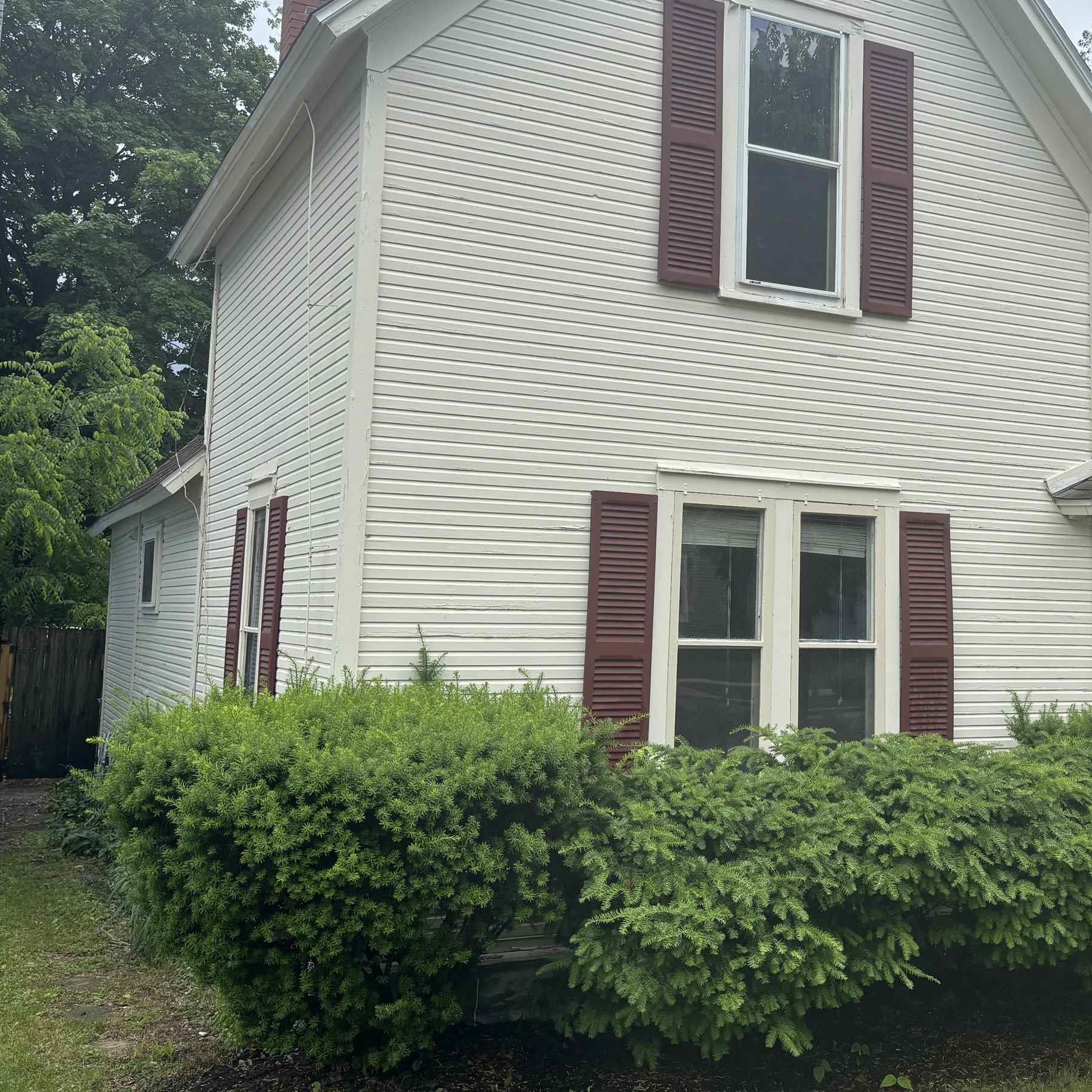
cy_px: 436
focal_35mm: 39
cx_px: 740
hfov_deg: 42.2
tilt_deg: +7.7
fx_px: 1392
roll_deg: -1.2
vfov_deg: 42.6
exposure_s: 1/1220
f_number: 1.6
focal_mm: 5.96
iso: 50
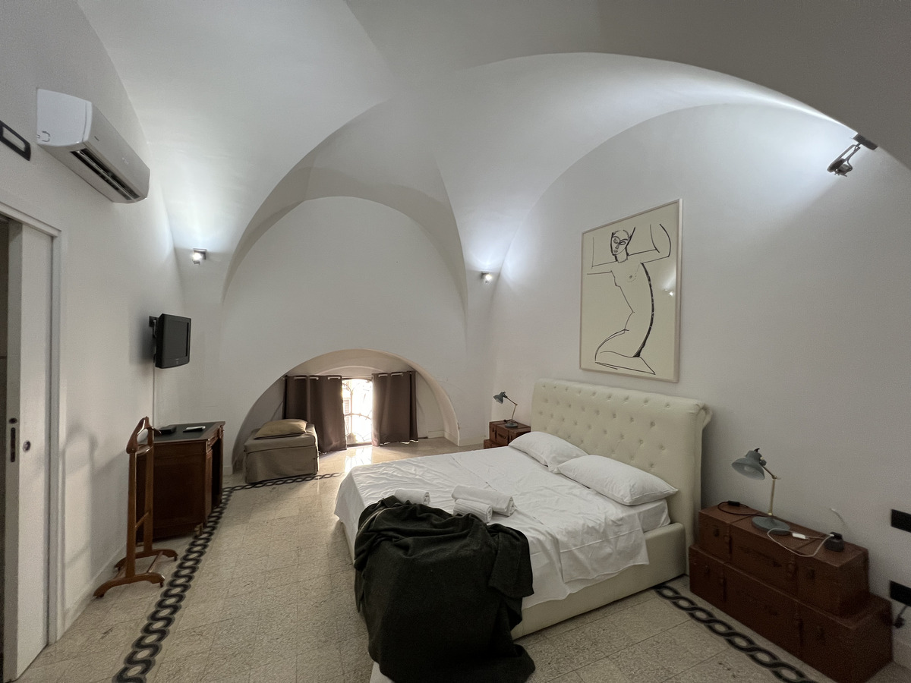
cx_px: 456
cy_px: 342
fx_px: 342
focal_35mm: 13
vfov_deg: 89.9
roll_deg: -0.2
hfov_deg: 106.2
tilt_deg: +0.1
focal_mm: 1.57
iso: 200
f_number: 1.8
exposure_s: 1/100
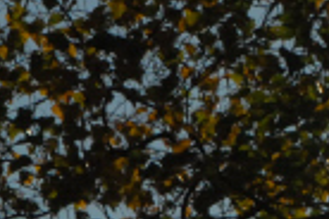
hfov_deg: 3.4
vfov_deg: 2.3
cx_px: 517
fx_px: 5565
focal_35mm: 609
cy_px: 64
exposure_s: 1/1600
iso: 800
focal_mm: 70
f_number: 20
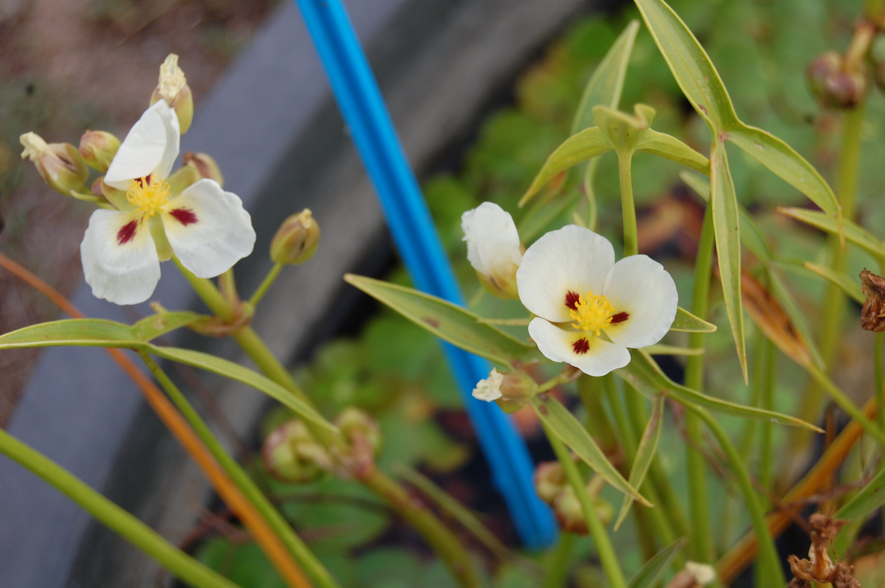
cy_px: 294
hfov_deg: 24.6
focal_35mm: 82
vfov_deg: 16.5
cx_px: 442
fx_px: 2026
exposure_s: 1/160
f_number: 6.3
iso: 200
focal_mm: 55
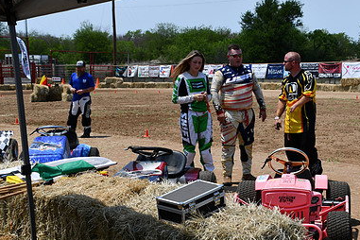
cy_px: 82
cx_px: 260
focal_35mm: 70
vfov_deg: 19.4
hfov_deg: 28.5
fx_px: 700
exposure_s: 1/400
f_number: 10
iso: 100
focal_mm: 31
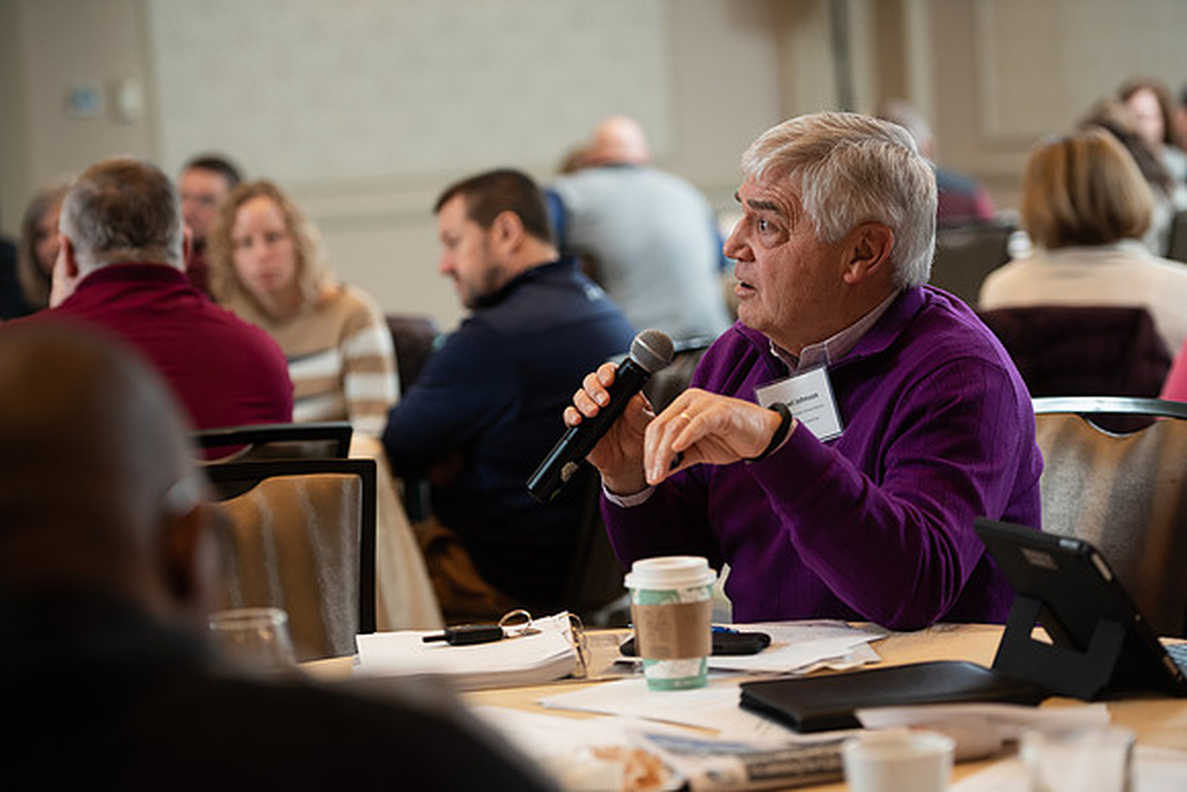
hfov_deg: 20.0
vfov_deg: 13.4
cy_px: 396
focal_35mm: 102
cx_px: 594
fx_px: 3364
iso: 1000
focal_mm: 102
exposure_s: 1/160
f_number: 3.2
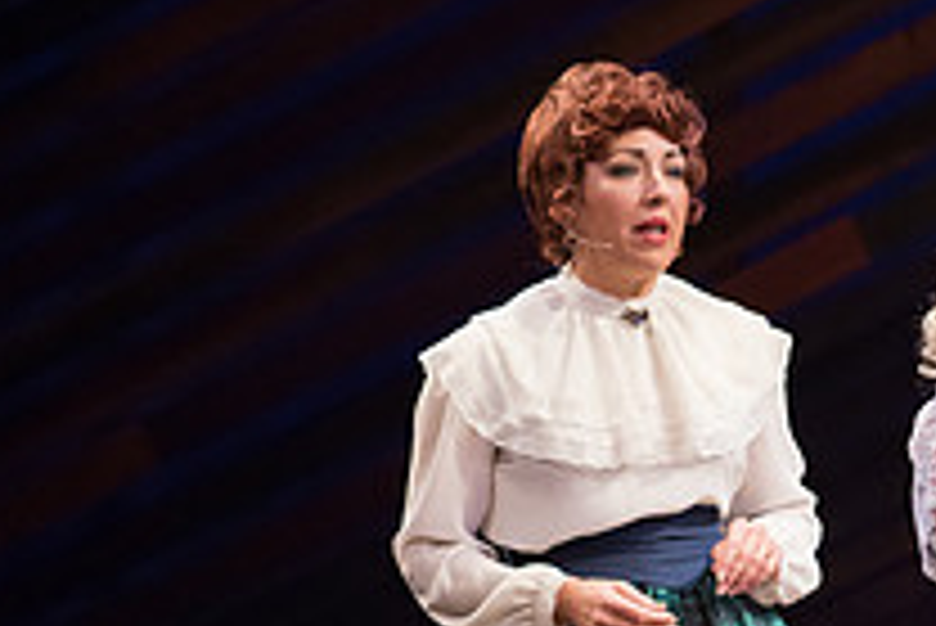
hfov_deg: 2.5
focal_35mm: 836
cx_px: 954
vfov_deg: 1.6
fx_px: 21750
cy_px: 781
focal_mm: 300
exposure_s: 1/400
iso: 3200
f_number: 4.5
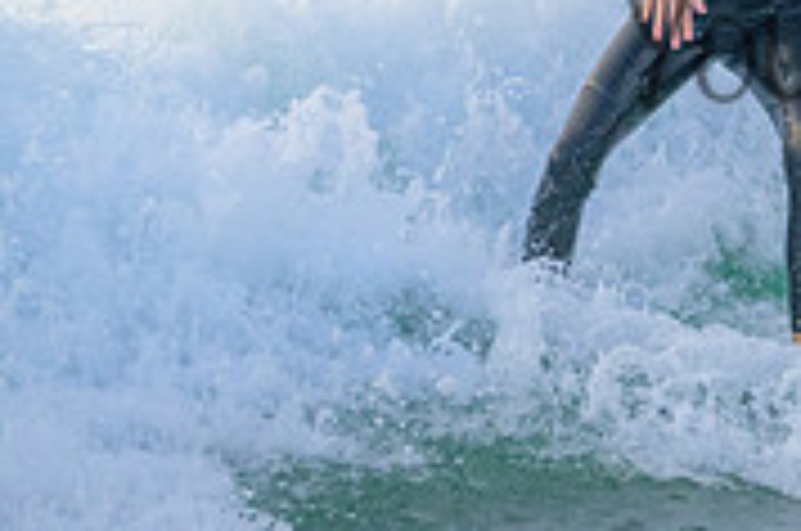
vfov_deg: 0.7
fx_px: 42798
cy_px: -2
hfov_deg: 1.1
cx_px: 1084
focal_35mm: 1927
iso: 2800
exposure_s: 1/1250
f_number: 11
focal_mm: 590
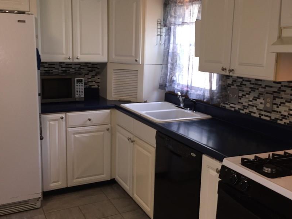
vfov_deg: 38.6
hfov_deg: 50.1
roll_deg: -1.9
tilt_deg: -9.8
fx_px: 312
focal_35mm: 37
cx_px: 155
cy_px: 104
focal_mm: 4.15
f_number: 2.2
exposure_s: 1/30
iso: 100
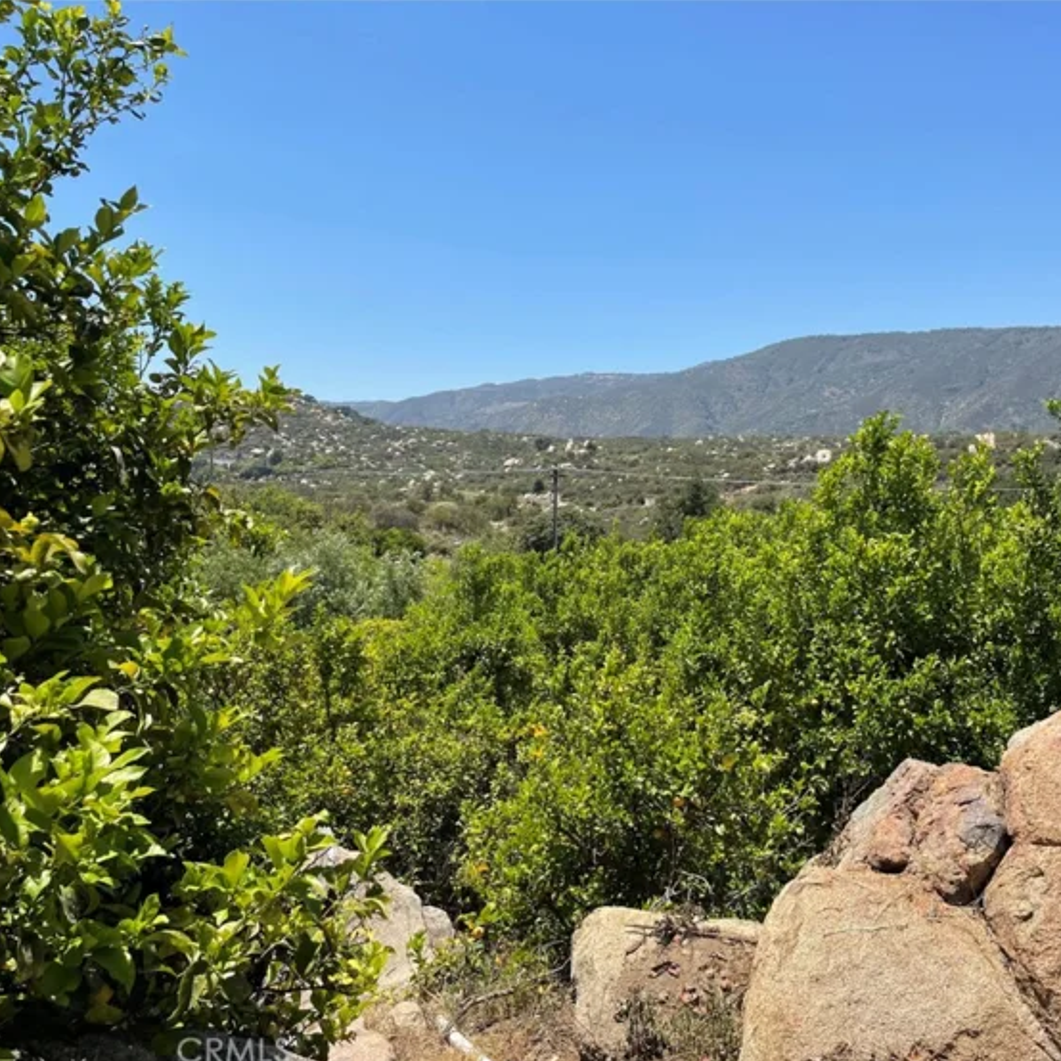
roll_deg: -0.7
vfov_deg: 52.5
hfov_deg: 52.1
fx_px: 1075
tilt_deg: -4.6
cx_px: 644
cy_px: 534
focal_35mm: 31
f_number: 1.6
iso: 32
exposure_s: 1/2882
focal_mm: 4.2
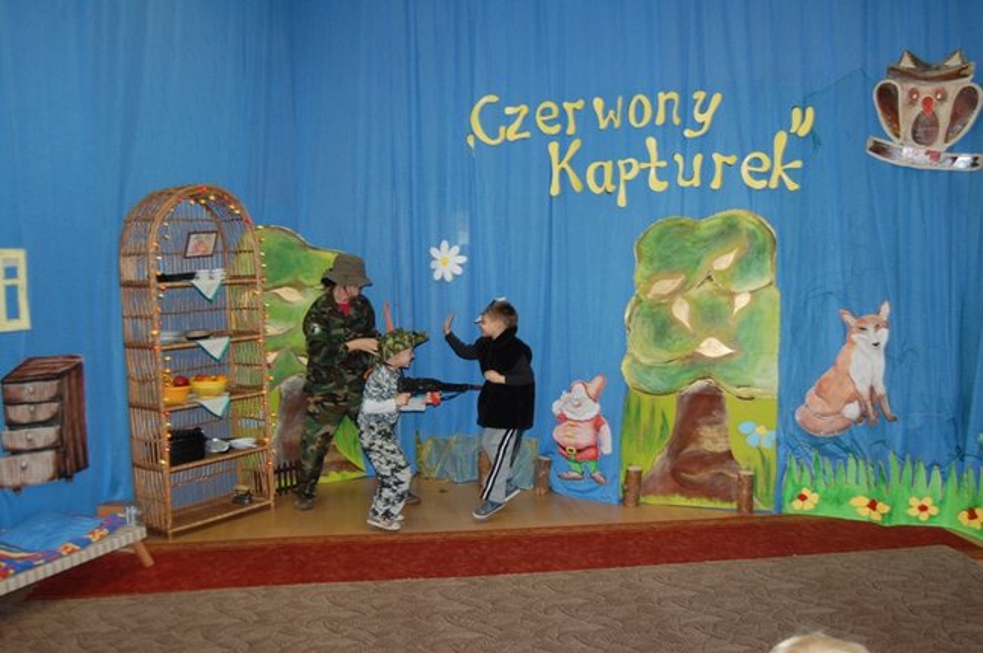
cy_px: 326
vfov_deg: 38.3
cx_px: 492
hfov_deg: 55.2
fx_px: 941
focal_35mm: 34
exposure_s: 1/60
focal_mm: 23
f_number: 3.8
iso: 400
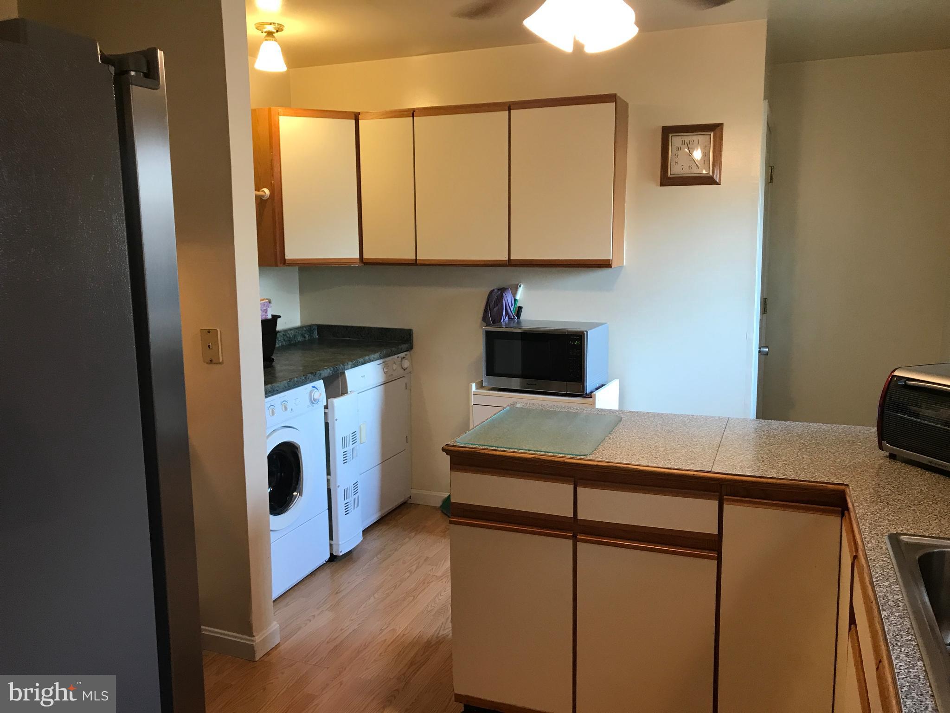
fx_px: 768
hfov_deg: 63.4
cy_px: 356
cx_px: 475
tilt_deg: -8.8
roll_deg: +1.2
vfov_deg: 49.7
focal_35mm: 28
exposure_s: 1/20
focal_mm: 3.99
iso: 40
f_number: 1.8
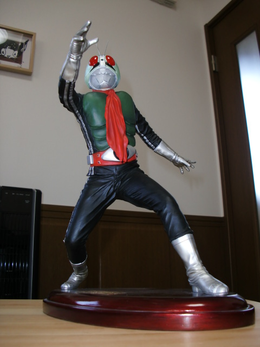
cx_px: 130
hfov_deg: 39.7
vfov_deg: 51.4
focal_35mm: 36
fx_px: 361
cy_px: 174
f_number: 2.8
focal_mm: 6.3
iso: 125
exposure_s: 1/50
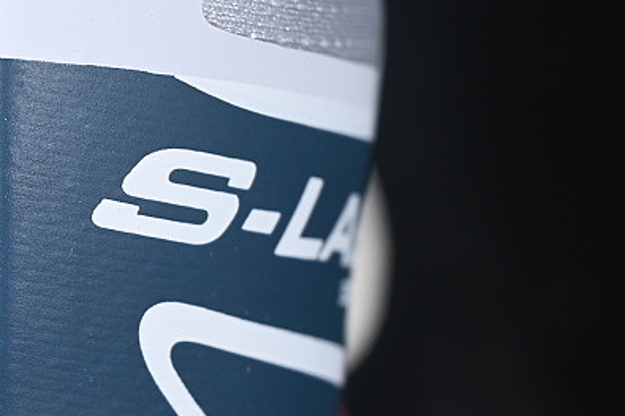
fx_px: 3557
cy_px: 342
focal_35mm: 205
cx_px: -33
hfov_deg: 9.9
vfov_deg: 6.7
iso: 160
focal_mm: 50
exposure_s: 1/80
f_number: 7.1
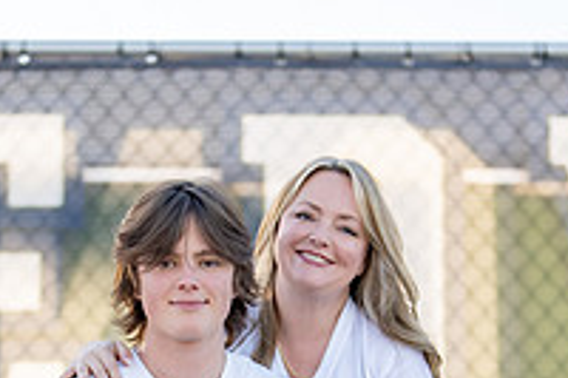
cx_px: 275
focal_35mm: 157
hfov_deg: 13.1
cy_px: 520
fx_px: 2475
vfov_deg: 8.6
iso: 100
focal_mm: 50
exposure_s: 1/2000
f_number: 1.2
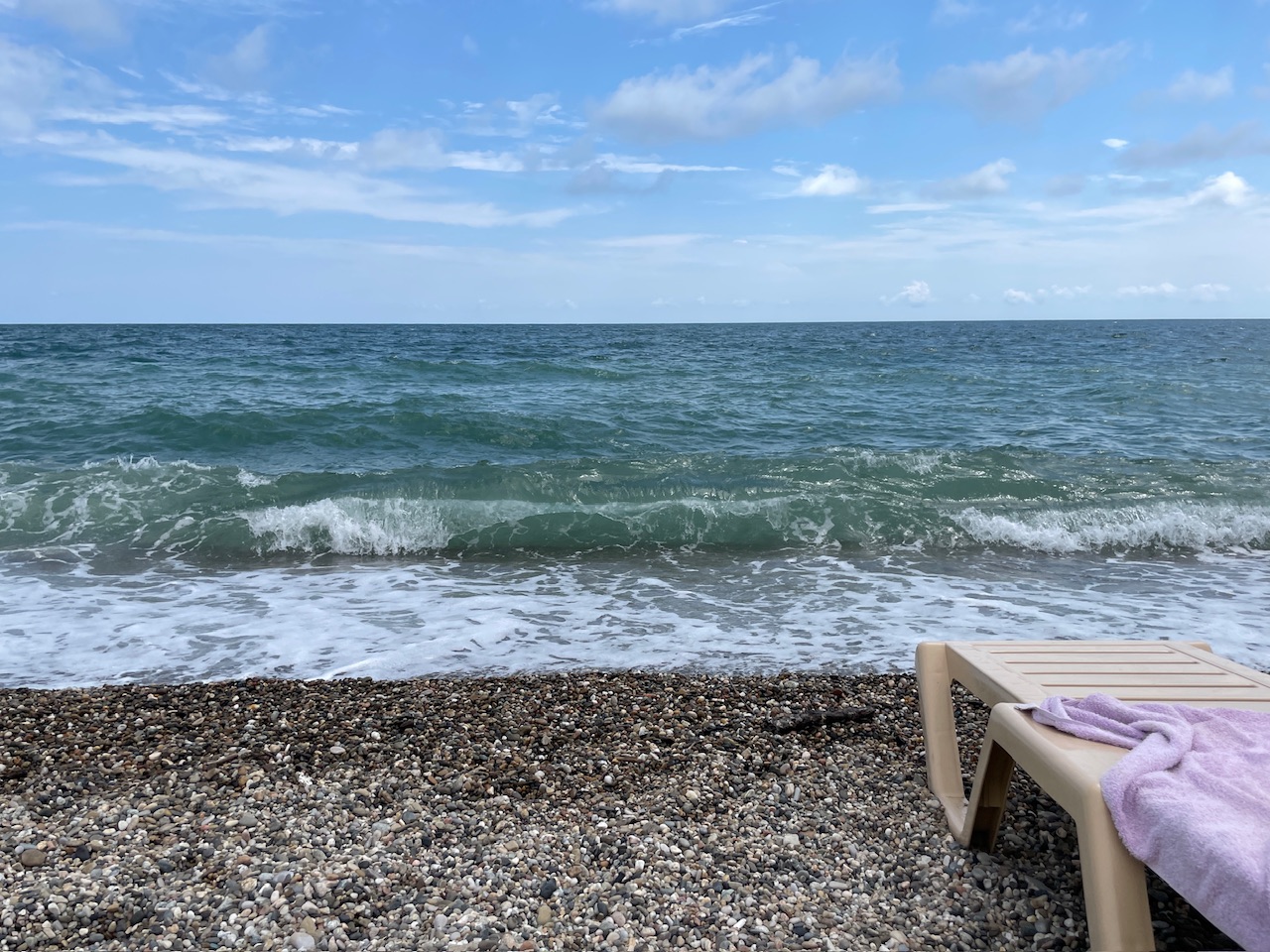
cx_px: 635
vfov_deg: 53.1
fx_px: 954
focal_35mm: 26
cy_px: 476
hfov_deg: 67.3
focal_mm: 4.2
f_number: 1.6
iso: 32
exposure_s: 1/5556
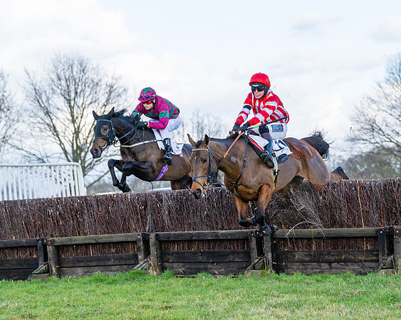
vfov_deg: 12.6
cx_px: 232
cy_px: 143
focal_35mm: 122
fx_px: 1451
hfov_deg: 15.7
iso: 500
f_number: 4
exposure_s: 1/2500
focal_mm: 83
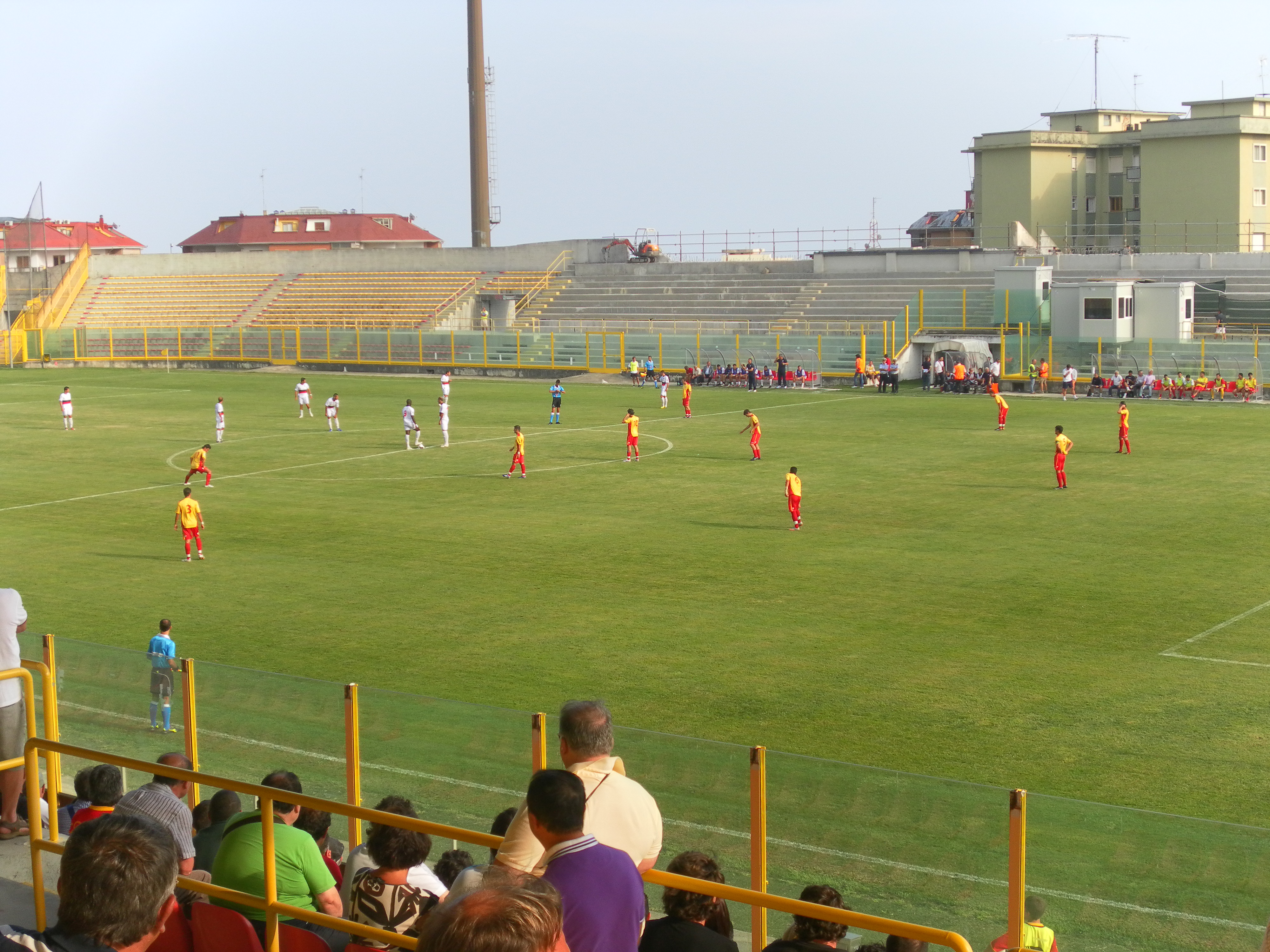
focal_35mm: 55
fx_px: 2018
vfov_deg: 26.6
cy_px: 476
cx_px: 635
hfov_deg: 34.9
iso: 80
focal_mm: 9.8
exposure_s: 1/250
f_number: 4.8
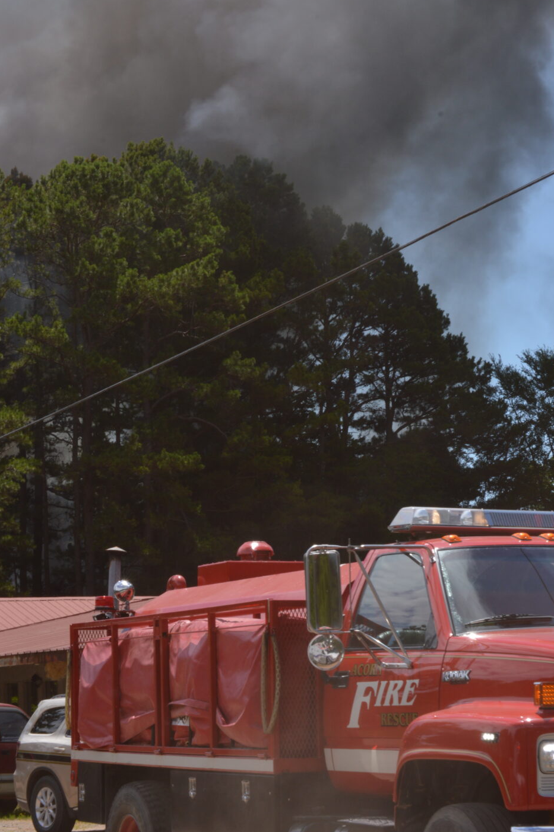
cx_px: 302
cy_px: 424
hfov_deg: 15.1
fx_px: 2094
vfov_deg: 22.5
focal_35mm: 91
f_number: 22
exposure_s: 1/80
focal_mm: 55
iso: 180
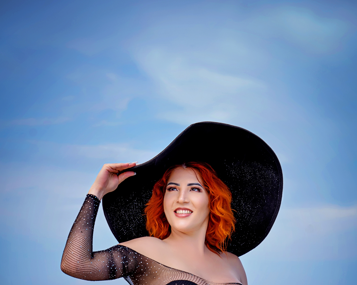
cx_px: 178
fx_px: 1268
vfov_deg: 12.7
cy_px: 262
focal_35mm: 120
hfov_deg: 16.0
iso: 100
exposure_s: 1/125
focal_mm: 85
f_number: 6.3
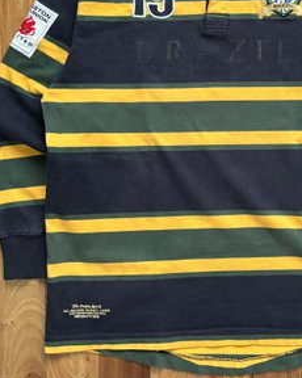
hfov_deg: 31.6
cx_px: 219
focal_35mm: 47
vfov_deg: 39.3
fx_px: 526
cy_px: 144
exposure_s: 1/60
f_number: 1.6
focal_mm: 5.96
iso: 500
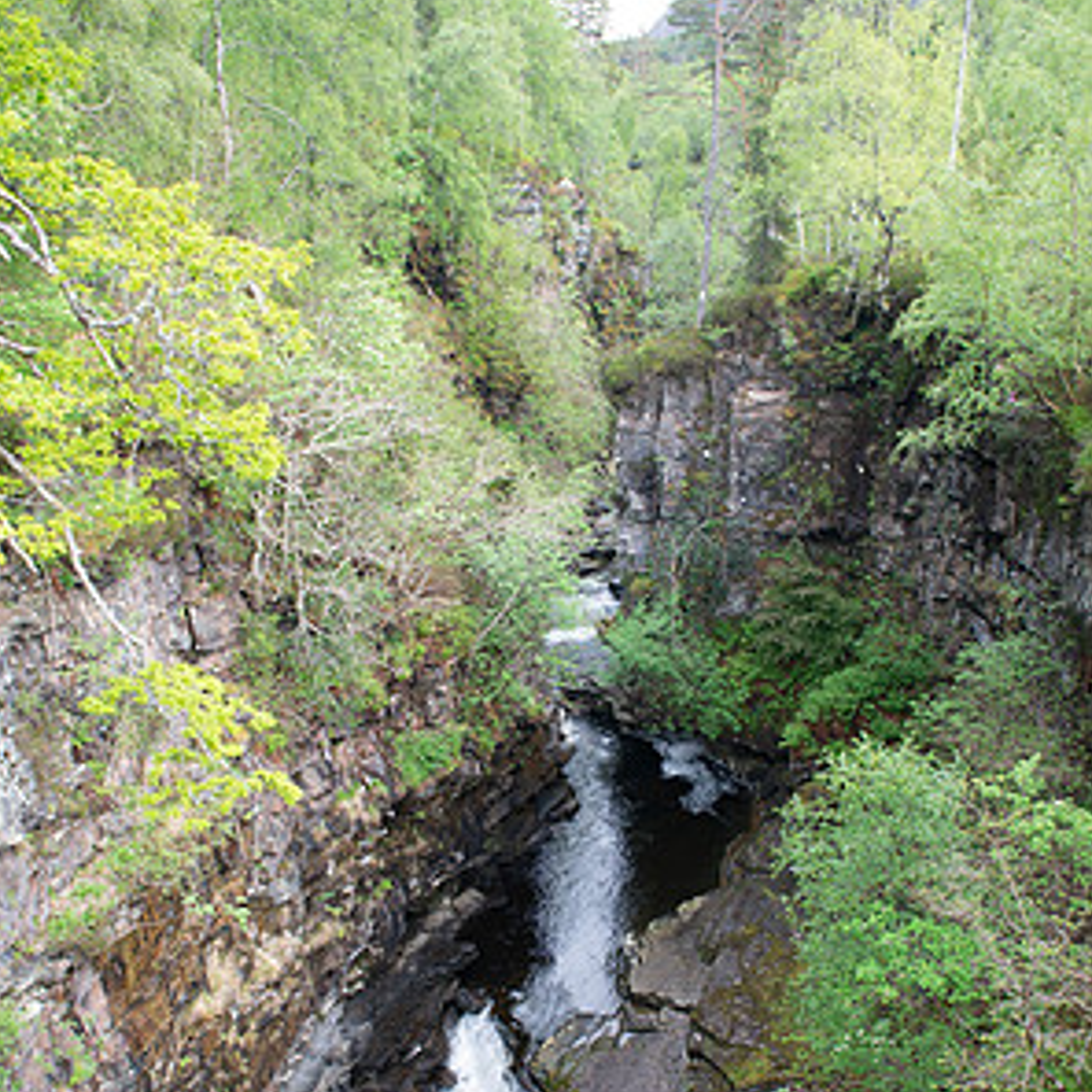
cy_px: 712
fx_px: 1106
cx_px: 542
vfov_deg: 51.7
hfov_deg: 52.5
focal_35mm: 31
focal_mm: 24
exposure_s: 1/25
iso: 160
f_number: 4.5
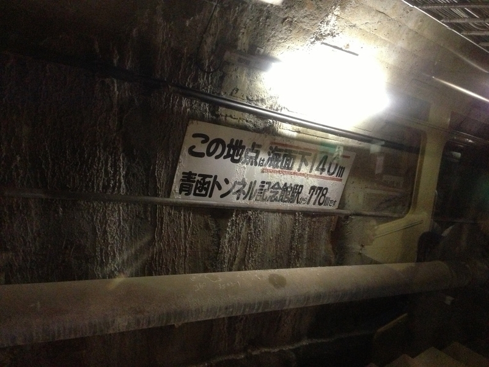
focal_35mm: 33
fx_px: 466
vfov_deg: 42.9
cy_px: 184
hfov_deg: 55.4
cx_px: 244
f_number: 2.4
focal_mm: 4.13
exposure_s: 1/15
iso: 800
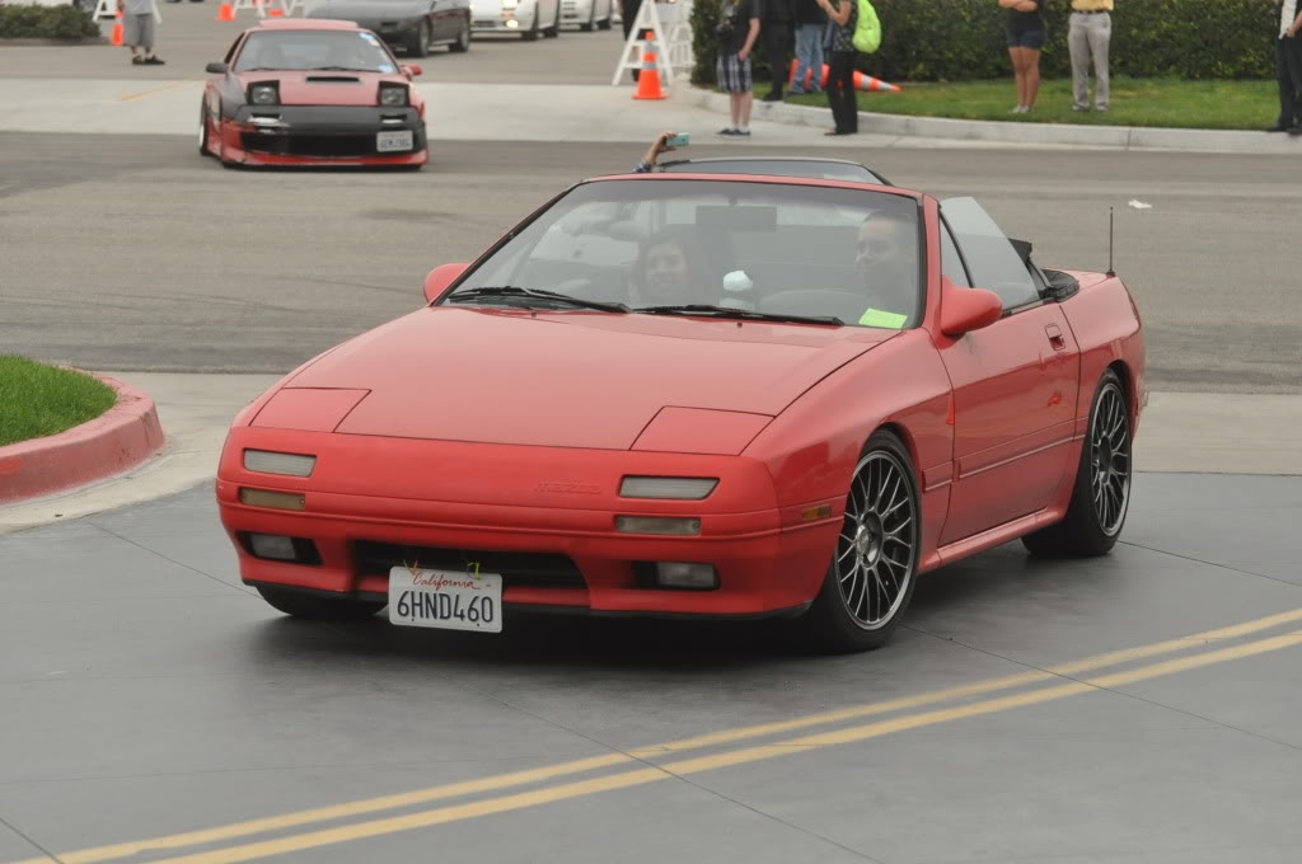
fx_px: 4660
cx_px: 651
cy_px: 432
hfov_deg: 15.9
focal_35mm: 129
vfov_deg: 10.6
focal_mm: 86
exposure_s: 1/2000
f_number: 5
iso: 1100
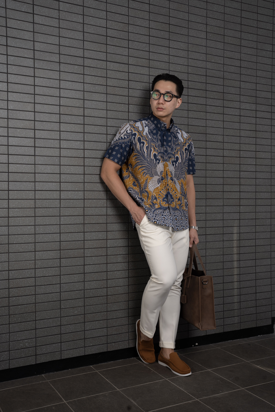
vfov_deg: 48.5
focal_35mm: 40
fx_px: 458
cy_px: 206
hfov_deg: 33.4
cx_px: 138
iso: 160
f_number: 8
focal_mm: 40
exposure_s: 1/125
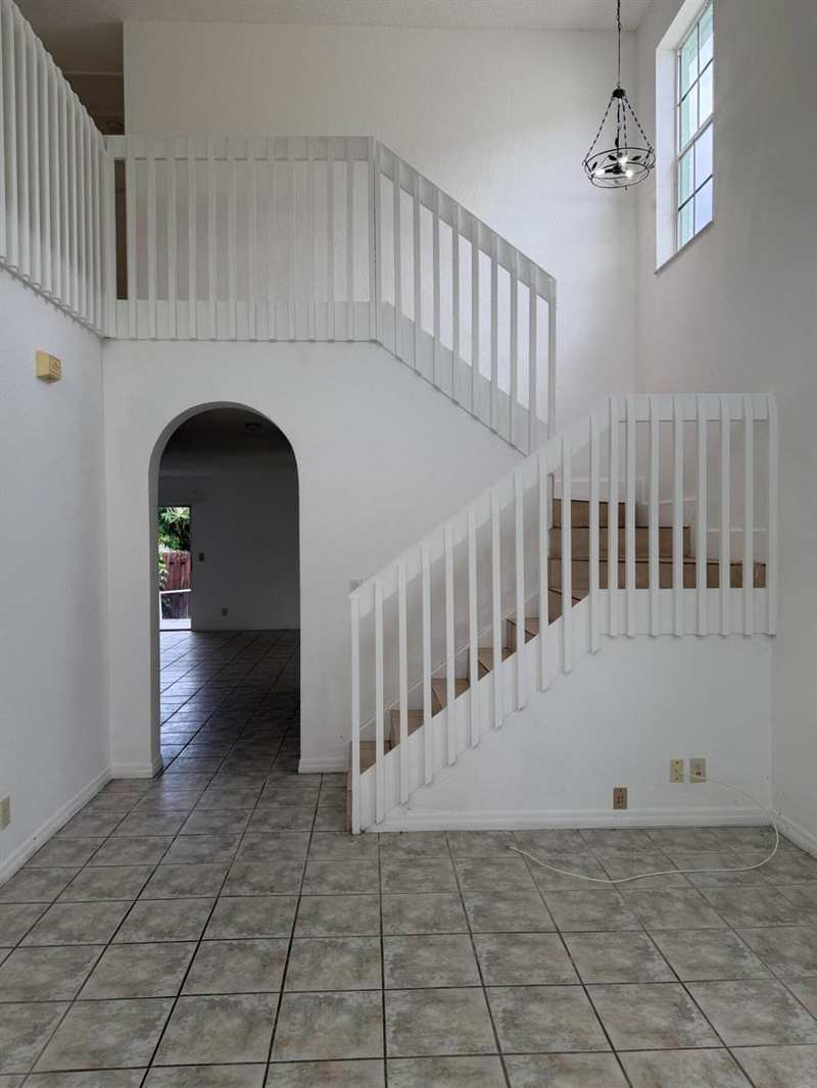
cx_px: 408
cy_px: 544
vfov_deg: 71.6
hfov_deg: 56.8
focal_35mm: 24
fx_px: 755
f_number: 1.78
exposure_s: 1/182
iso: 100
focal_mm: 6.76
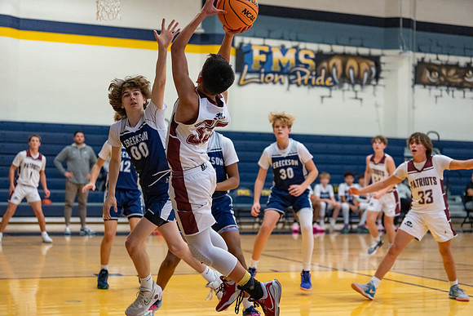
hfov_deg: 28.8
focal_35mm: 70
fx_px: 920
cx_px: 236
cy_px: 158
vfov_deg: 19.5
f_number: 2.8
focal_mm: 70
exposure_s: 1/1000
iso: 5000
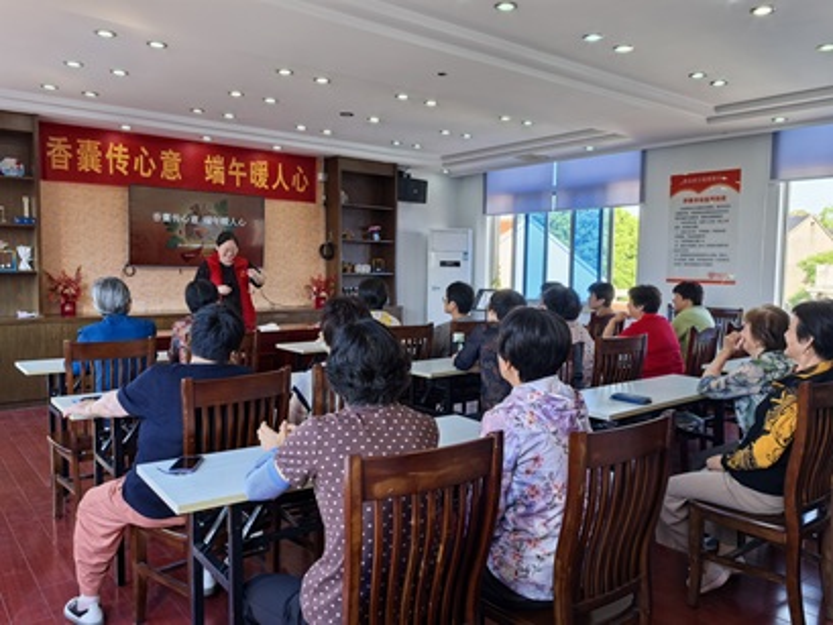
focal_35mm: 27
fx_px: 650
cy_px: 312
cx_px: 416
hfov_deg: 65.3
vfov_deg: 51.4
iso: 250
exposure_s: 1/100
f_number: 4
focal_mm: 6.98
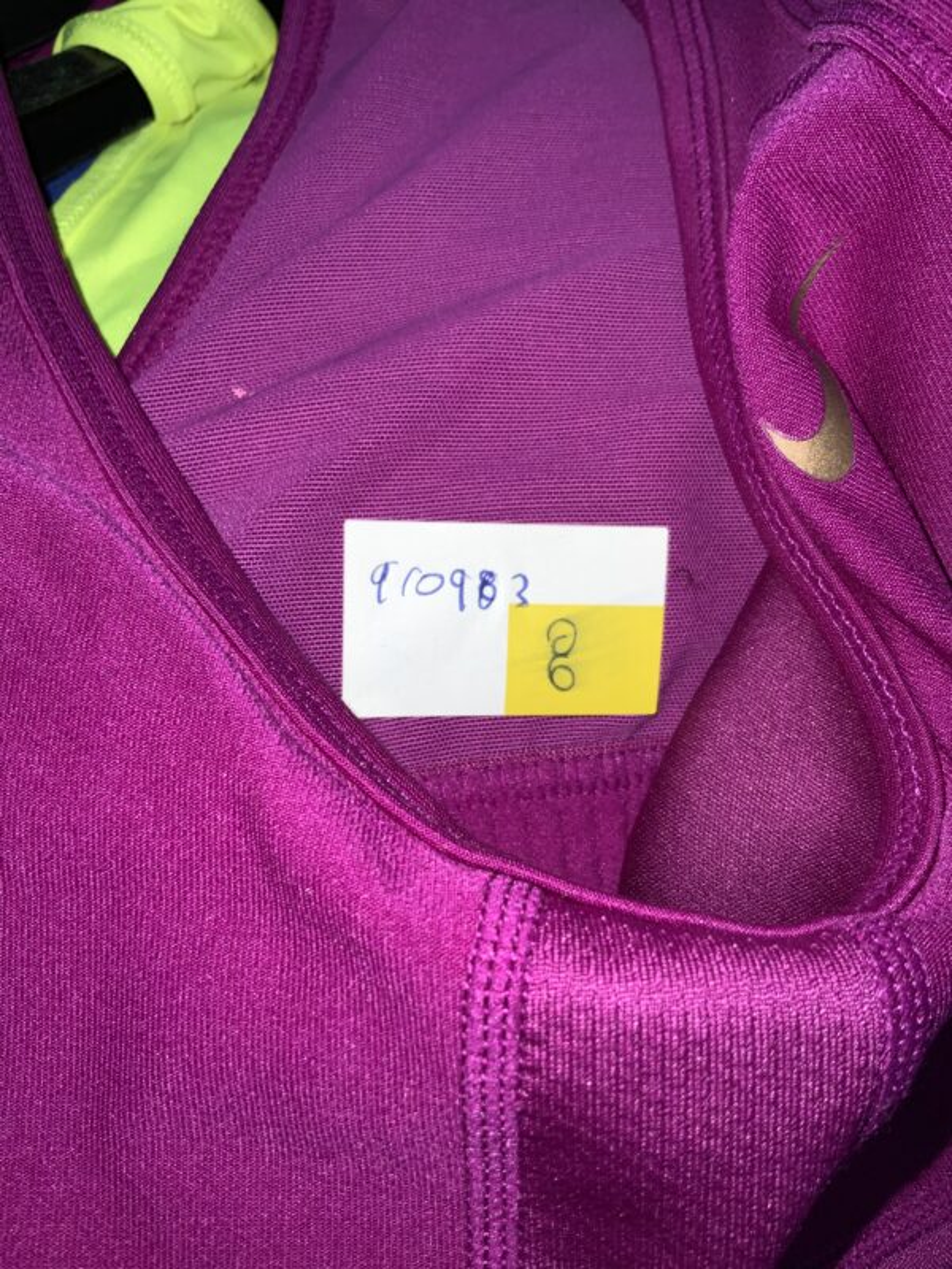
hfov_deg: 48.2
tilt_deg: -46.2
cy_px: 634
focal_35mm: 29
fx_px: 1063
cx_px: 476
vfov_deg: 61.7
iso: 16
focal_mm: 3
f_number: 1.8
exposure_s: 1/112
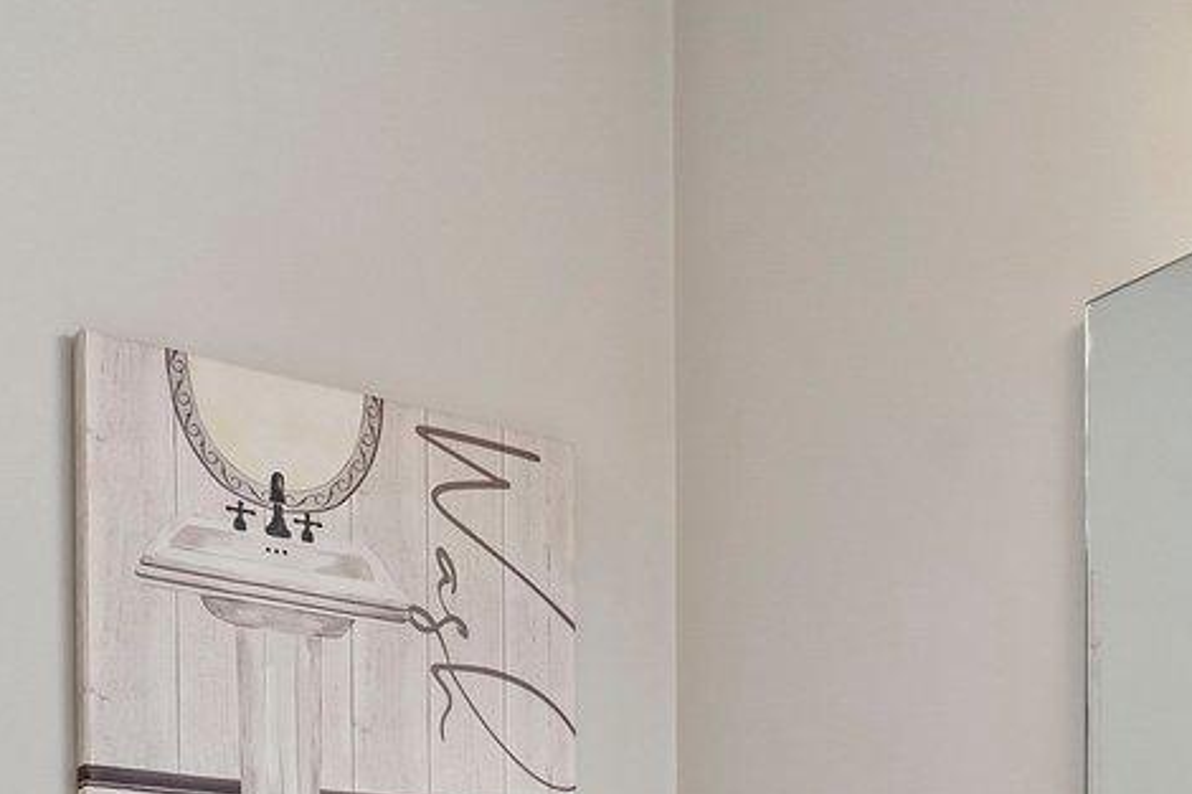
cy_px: 1135
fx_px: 2019
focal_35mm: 61
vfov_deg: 19.8
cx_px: 1212
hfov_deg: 30.4
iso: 160
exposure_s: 1/15
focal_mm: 14
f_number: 8
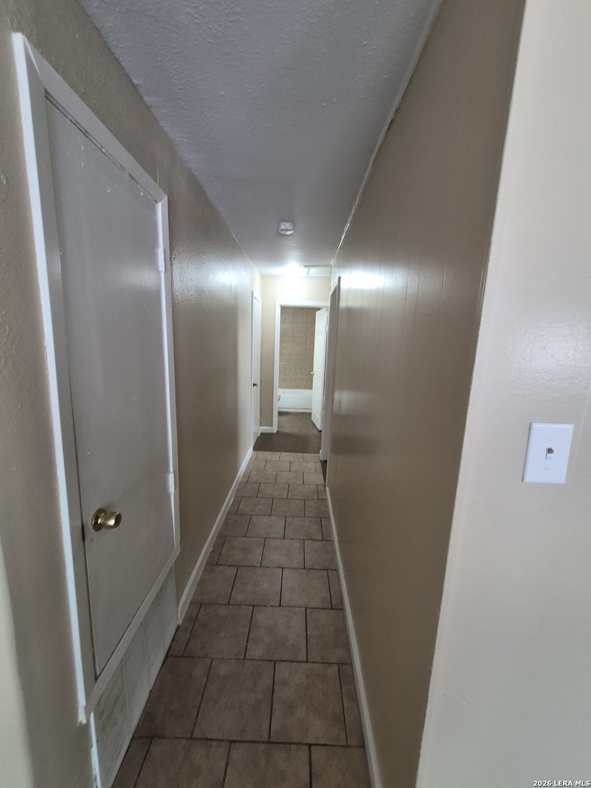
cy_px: 394
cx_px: 296
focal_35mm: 13
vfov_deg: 106.2
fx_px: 296
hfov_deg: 89.9
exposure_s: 1/60
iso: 400
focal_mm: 1.74
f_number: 2.2
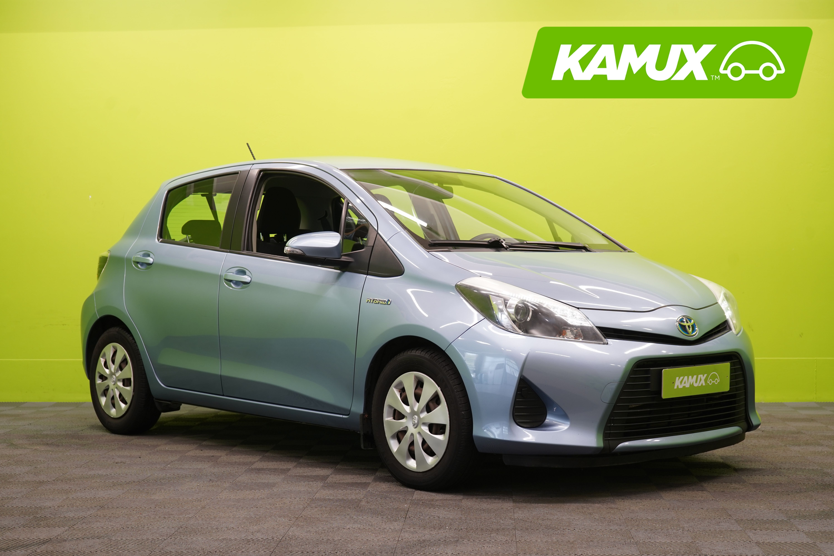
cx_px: 417
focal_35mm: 57
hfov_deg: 35.1
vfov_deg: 23.8
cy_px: 278
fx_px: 1320
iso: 400
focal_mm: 57
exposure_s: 1/30
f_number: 5
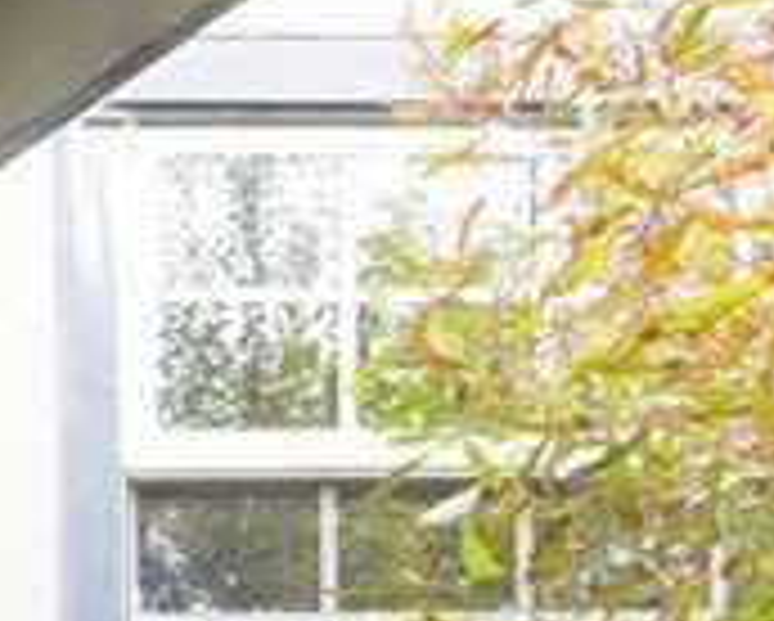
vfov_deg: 14.0
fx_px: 2179
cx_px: -1300
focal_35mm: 95
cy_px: 1186
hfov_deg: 12.8
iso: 800
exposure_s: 1/30
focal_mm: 17
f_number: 7.1
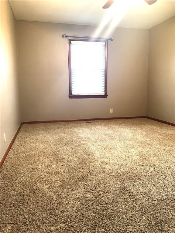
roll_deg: +0.4
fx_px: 189
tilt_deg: -7.2
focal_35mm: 28
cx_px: 88
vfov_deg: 63.4
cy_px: 116
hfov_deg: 49.7
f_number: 1.8
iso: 64
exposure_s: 1/15
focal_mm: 4
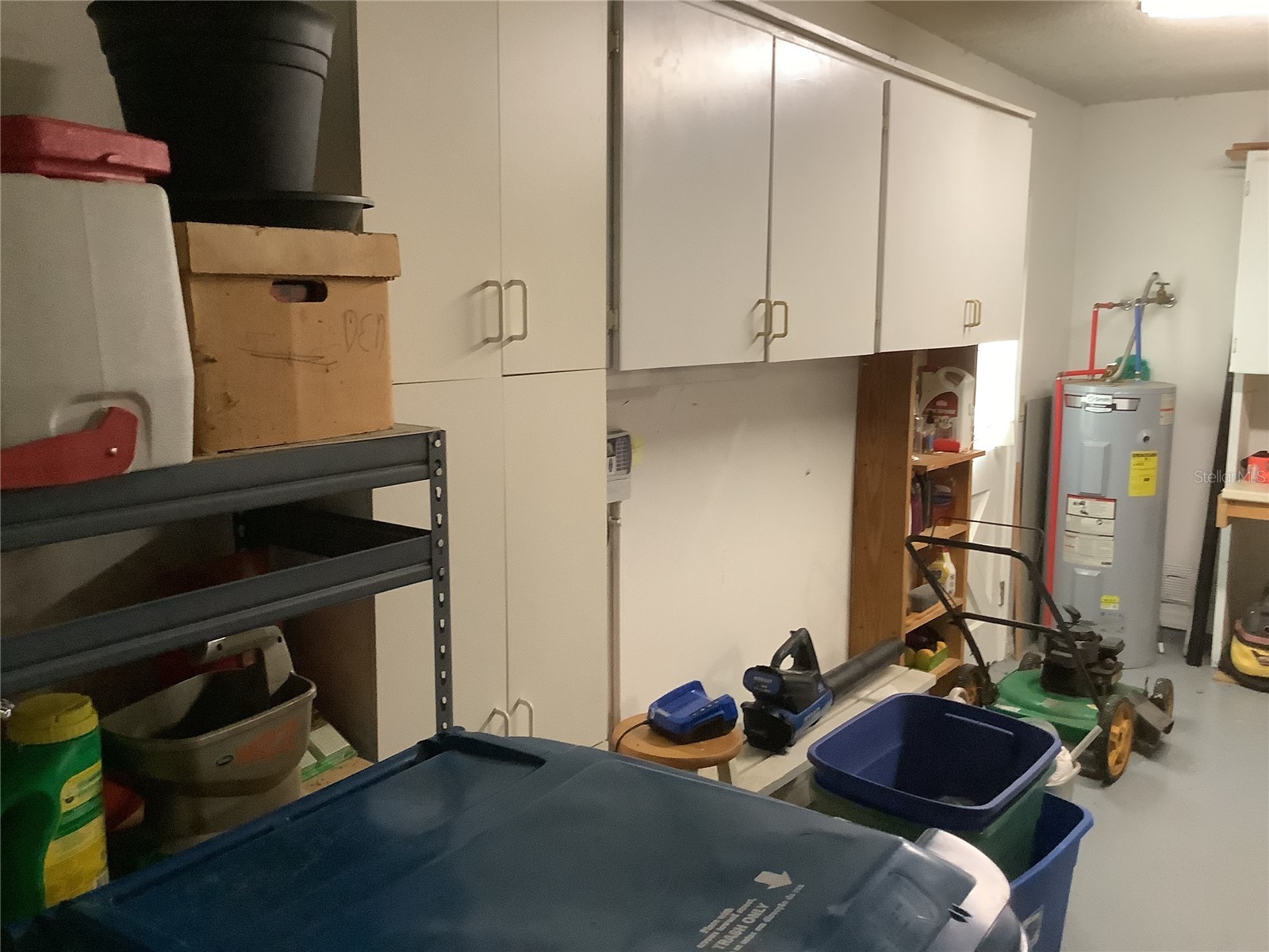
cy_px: 476
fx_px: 1136
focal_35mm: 31
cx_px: 634
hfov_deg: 58.4
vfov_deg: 45.4
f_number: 2.4
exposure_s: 1/30
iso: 320
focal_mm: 3.3
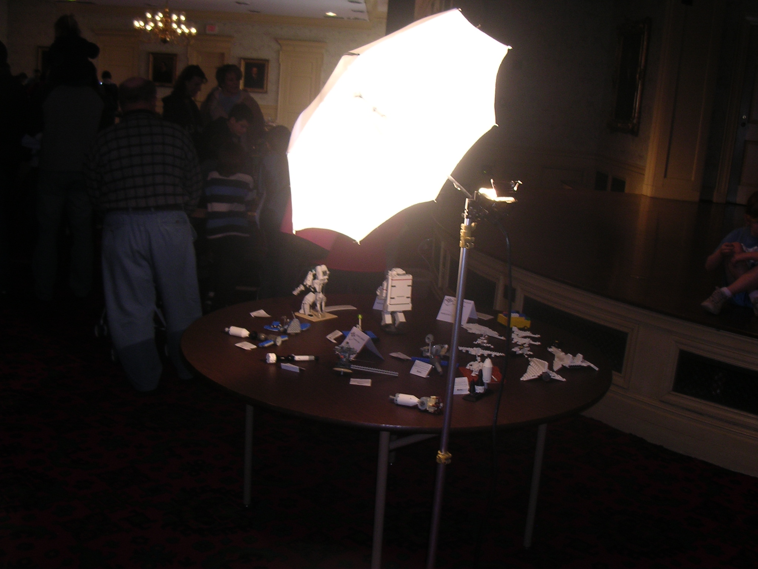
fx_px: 832
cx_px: 379
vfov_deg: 37.7
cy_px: 284
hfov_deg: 49.0
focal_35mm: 38
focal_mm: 5.8
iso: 100
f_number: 2.8
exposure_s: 1/43.6
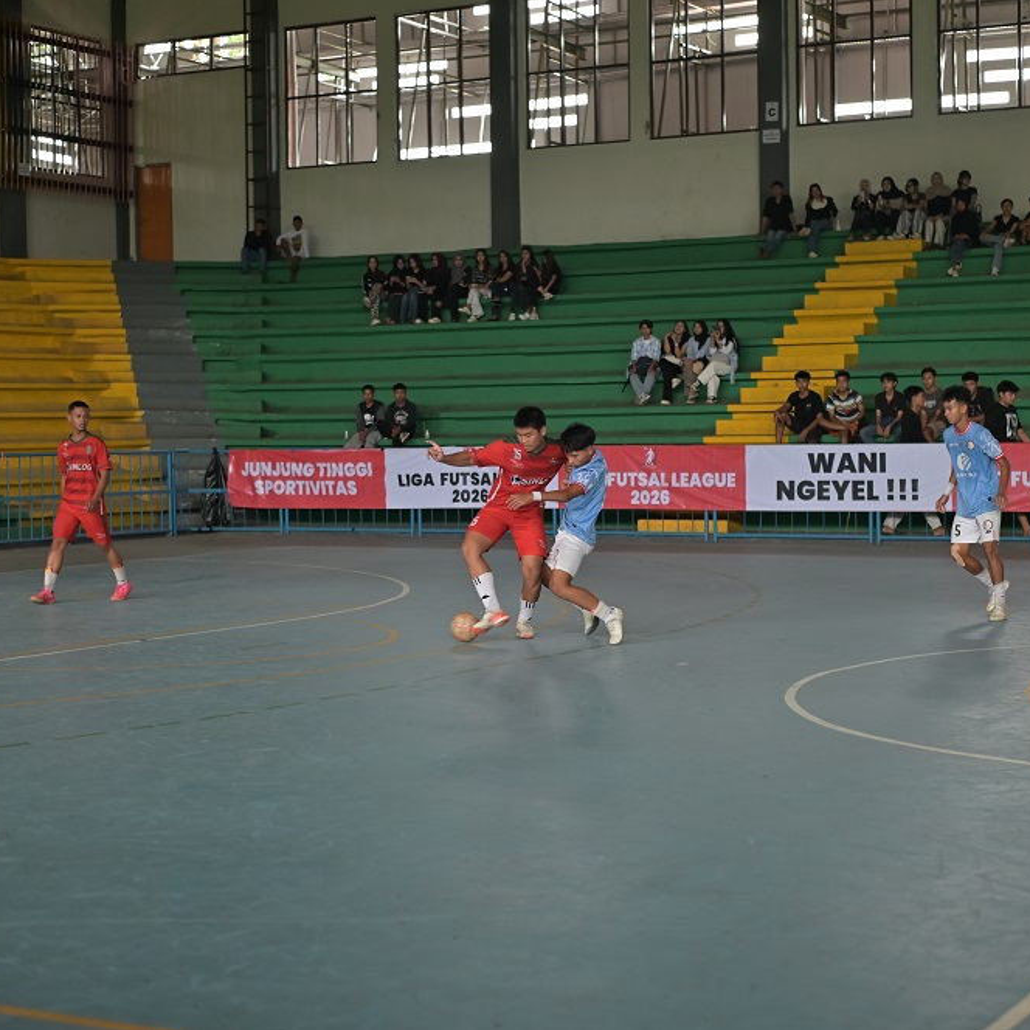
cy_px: 514
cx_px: 558
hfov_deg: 26.9
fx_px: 2154
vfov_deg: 26.9
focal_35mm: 64
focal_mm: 50
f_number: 2
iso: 640
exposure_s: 1/400
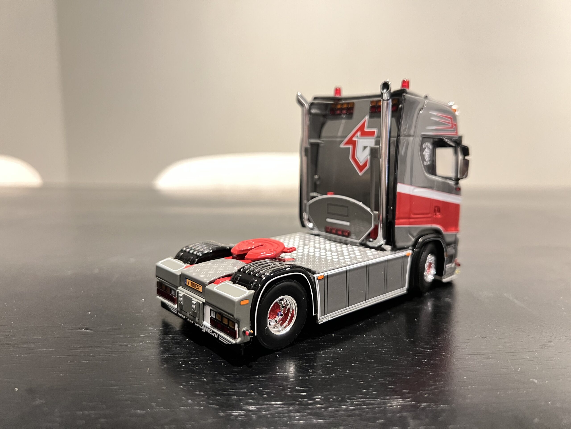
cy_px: 214
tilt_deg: -9.7
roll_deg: +0.0
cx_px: 286
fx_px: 429
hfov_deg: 67.3
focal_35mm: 26
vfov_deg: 53.1
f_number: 1.5
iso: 1000
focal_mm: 5.7
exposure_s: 1/20
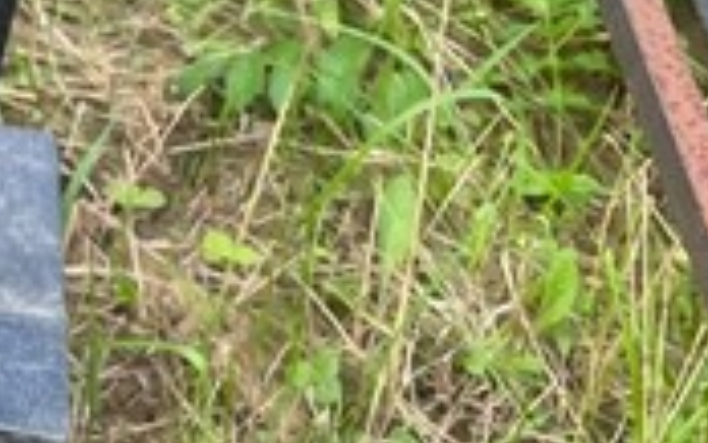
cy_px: -28
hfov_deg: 15.0
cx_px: -403
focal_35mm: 127
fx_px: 2452
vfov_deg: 10.2
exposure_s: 1/250
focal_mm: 4.2
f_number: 1.6
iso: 32
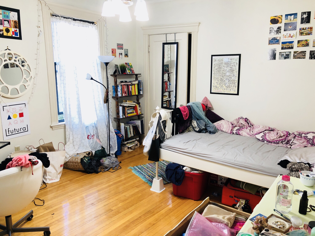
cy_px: 118
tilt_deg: -11.3
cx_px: 158
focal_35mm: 28
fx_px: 255
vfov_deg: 49.7
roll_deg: +1.2
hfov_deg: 63.4
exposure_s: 1/20
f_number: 1.8
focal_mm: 4
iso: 40
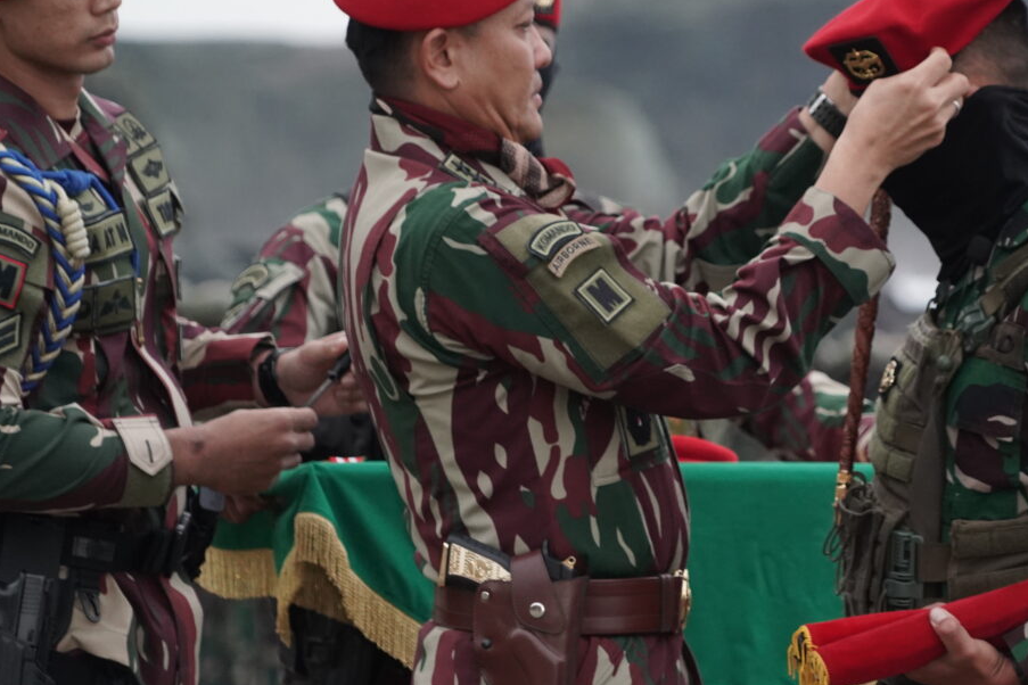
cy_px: 332
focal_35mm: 342
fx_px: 9765
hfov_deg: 6.0
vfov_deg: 4.0
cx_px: 759
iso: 3200
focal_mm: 201
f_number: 6.3
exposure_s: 1/160
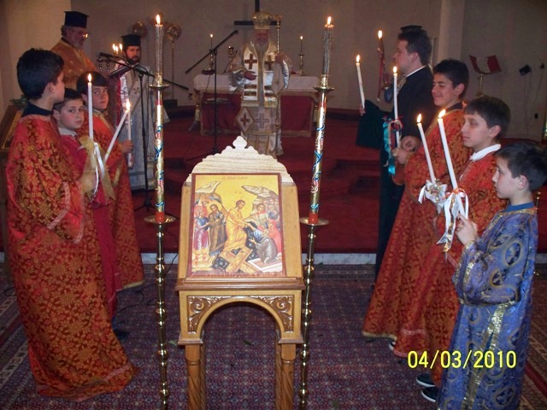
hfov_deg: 51.4
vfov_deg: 39.7
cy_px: 205
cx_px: 274
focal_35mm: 36
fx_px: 569
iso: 200
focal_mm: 7.54
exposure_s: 1/30
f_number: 2.8
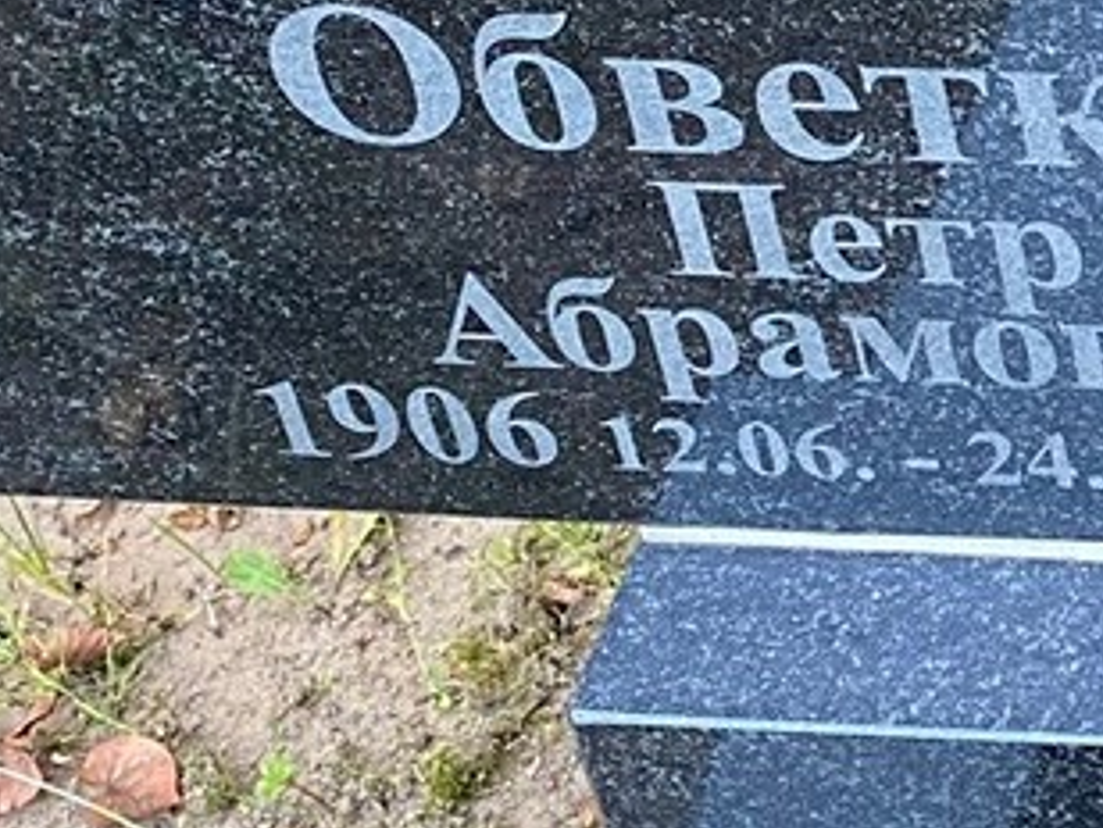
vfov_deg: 12.0
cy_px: -207
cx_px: 1978
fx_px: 3857
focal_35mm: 121
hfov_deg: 14.4
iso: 125
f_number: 1.8
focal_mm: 4.25
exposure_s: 1/82
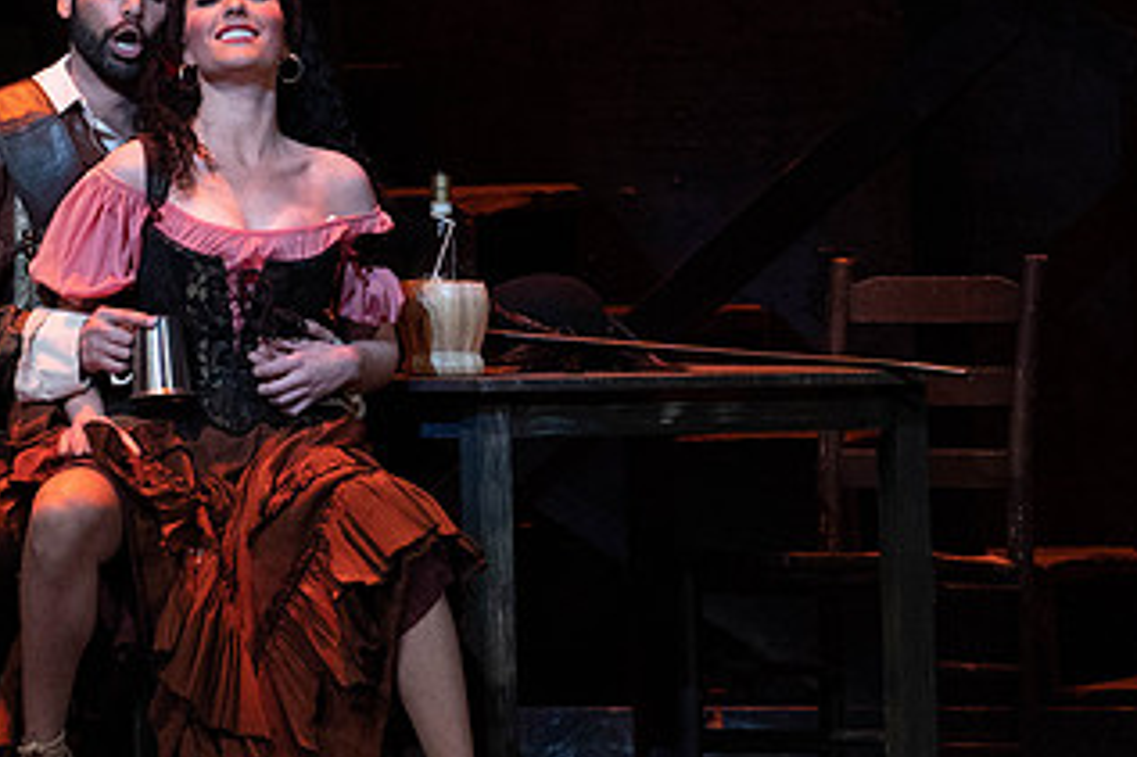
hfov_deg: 3.9
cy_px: -24
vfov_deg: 2.6
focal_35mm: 524
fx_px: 16540
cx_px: -166
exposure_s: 1/250
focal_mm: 200
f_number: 7.1
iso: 6400
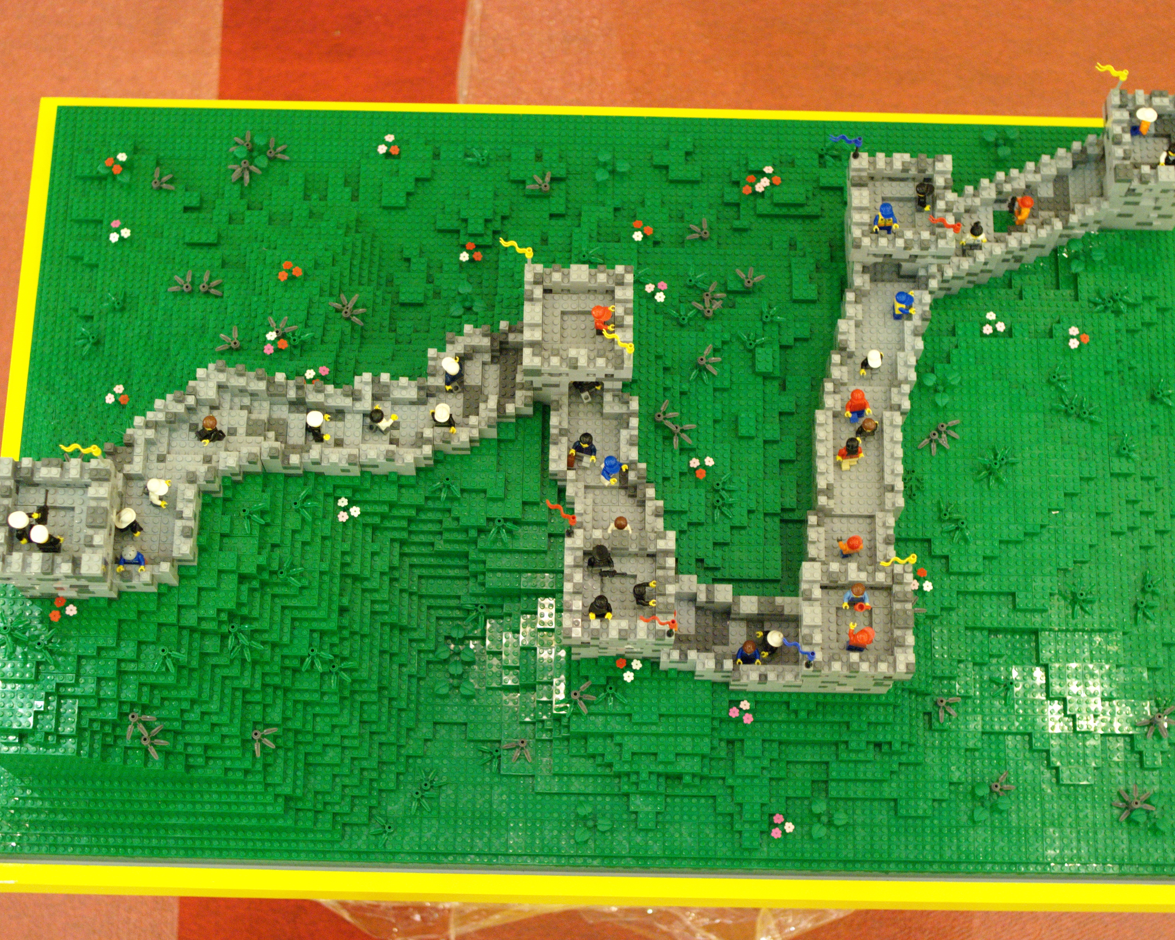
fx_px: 2071
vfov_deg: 25.6
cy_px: 467
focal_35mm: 60
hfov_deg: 31.7
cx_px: 605
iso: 1600
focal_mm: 35
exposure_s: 1/40
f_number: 3.2
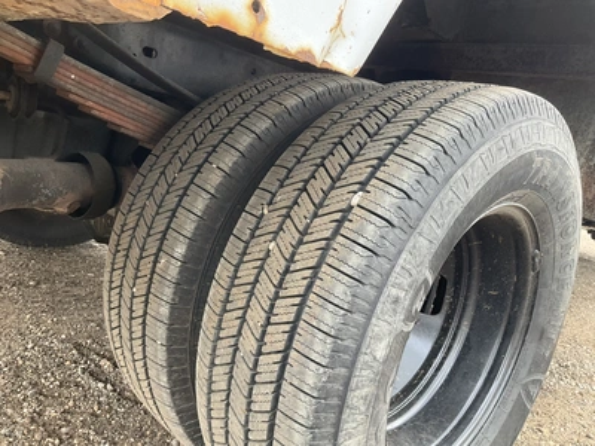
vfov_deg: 48.2
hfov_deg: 61.7
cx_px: 298
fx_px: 498
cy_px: 223
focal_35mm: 29
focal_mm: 3
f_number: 1.8
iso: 32
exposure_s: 1/129
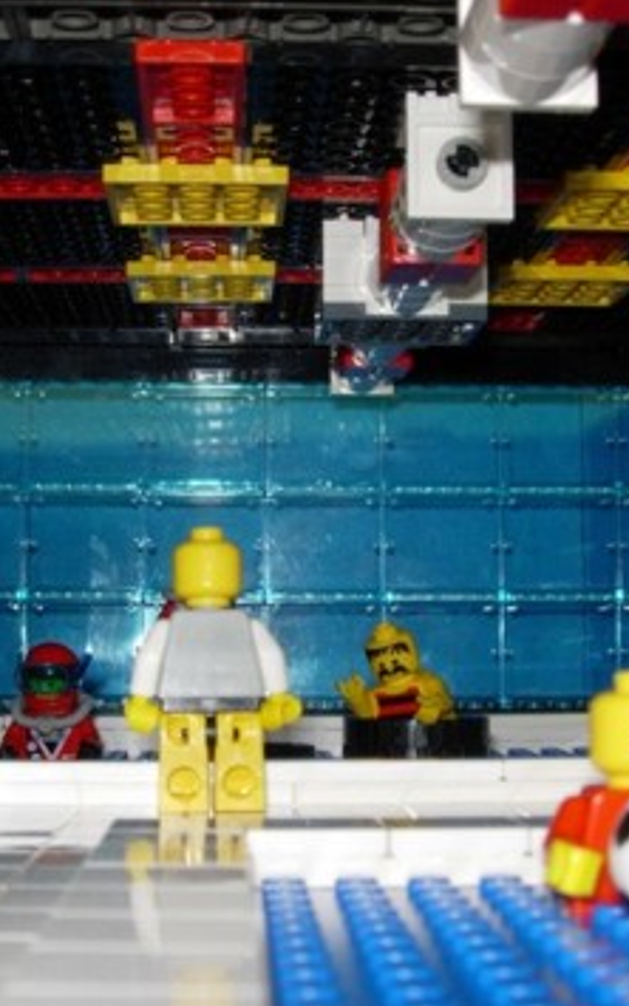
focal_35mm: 68
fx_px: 1864
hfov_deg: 19.1
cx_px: 340
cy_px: 558
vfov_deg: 30.2
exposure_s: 1
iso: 79
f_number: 4.8
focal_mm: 7.8
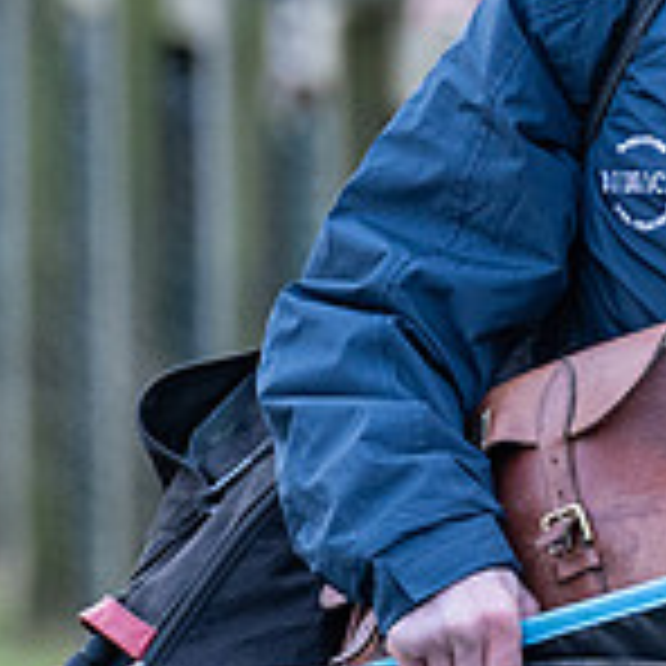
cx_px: 1124
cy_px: 115
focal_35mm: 1441
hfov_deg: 1.2
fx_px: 31367
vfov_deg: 1.2
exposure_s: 1/400
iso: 800
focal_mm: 200
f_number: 2.8
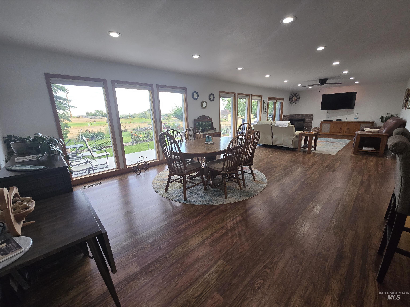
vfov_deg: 89.9
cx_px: 205
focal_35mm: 13
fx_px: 154
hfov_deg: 106.2
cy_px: 154
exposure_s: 1/60
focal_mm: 2.2
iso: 160
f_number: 2.2
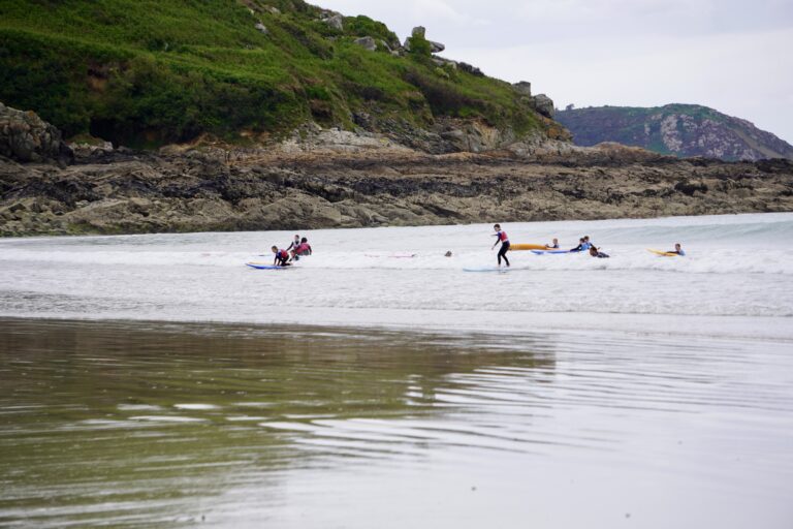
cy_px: 264
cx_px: 396
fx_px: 3535
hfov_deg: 12.8
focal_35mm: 160
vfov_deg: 8.6
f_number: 5.6
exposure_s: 1/400
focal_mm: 107
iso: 100
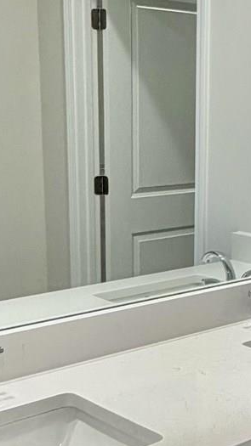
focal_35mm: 67
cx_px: 226
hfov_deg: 17.7
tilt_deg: -11.7
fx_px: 793
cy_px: 285
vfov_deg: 31.3
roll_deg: -0.3
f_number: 2.2
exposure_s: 1/120
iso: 160
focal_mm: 2.22
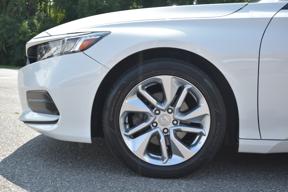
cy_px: 96
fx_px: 384
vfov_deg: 28.1
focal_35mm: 48
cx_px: 144
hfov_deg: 41.1
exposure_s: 1/250
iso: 100
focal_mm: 32
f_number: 4.5
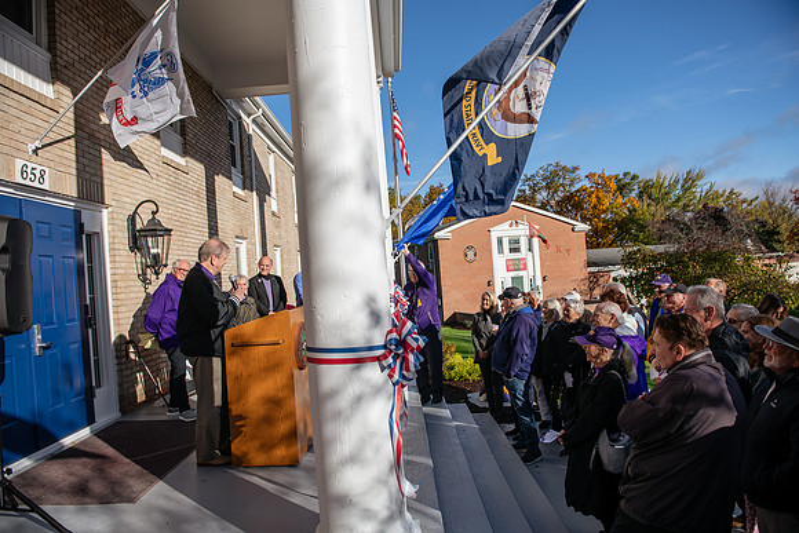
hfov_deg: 73.7
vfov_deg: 53.2
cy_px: 266
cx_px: 400
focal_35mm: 24
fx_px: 533
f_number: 3.5
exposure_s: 1/1000
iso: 80
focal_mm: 24
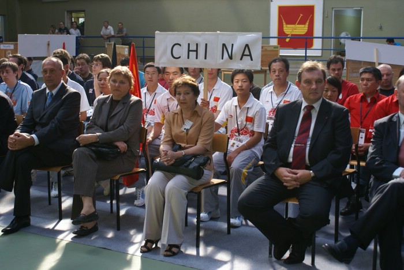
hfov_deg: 37.8
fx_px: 590
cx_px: 202
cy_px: 135
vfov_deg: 25.8
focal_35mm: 52
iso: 200
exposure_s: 1/50
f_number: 5.6
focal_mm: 35
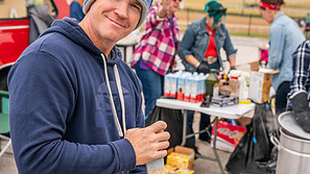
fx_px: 444
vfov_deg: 21.8
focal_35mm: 54
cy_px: 147
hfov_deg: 38.5
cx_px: 154
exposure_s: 1/1250
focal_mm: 34
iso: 500
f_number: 4
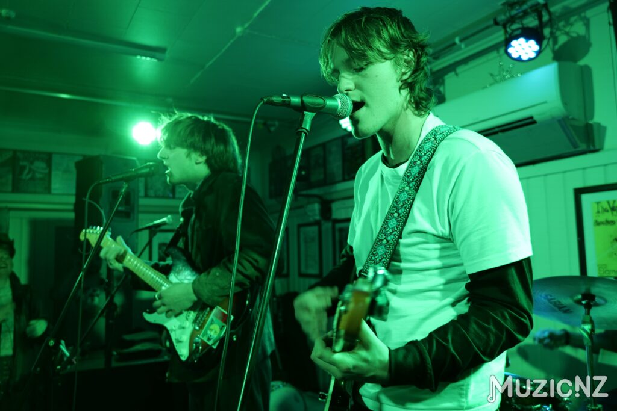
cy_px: 206
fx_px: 480
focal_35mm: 28
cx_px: 308
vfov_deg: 46.4
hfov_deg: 65.5
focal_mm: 28
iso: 800
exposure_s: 1/60
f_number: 4
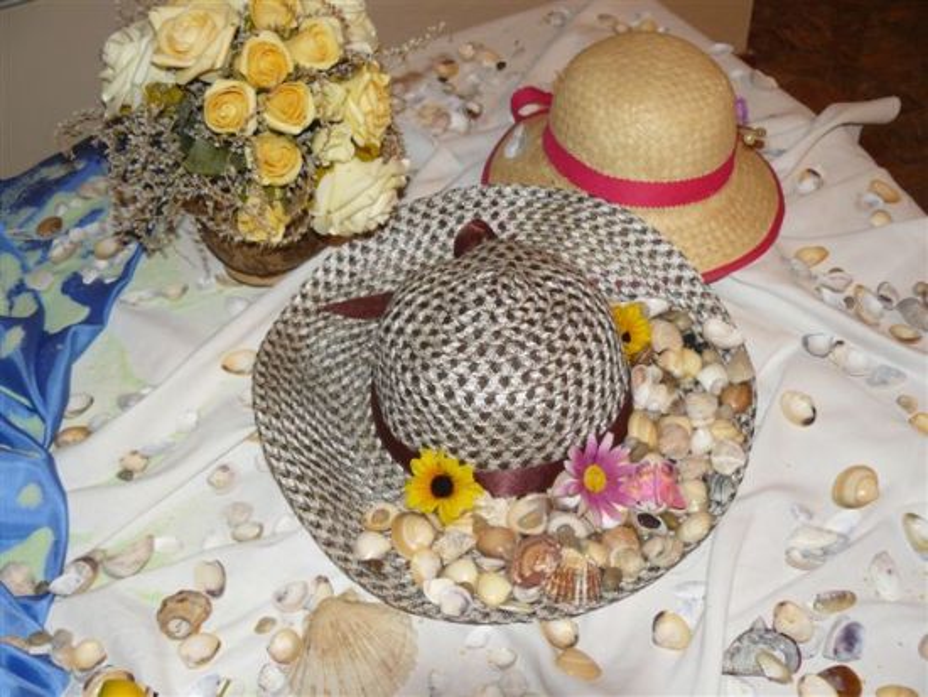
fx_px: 966
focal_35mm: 36
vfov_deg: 39.7
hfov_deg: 51.3
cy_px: 348
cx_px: 464
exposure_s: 1/30
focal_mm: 6
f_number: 2.8
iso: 100
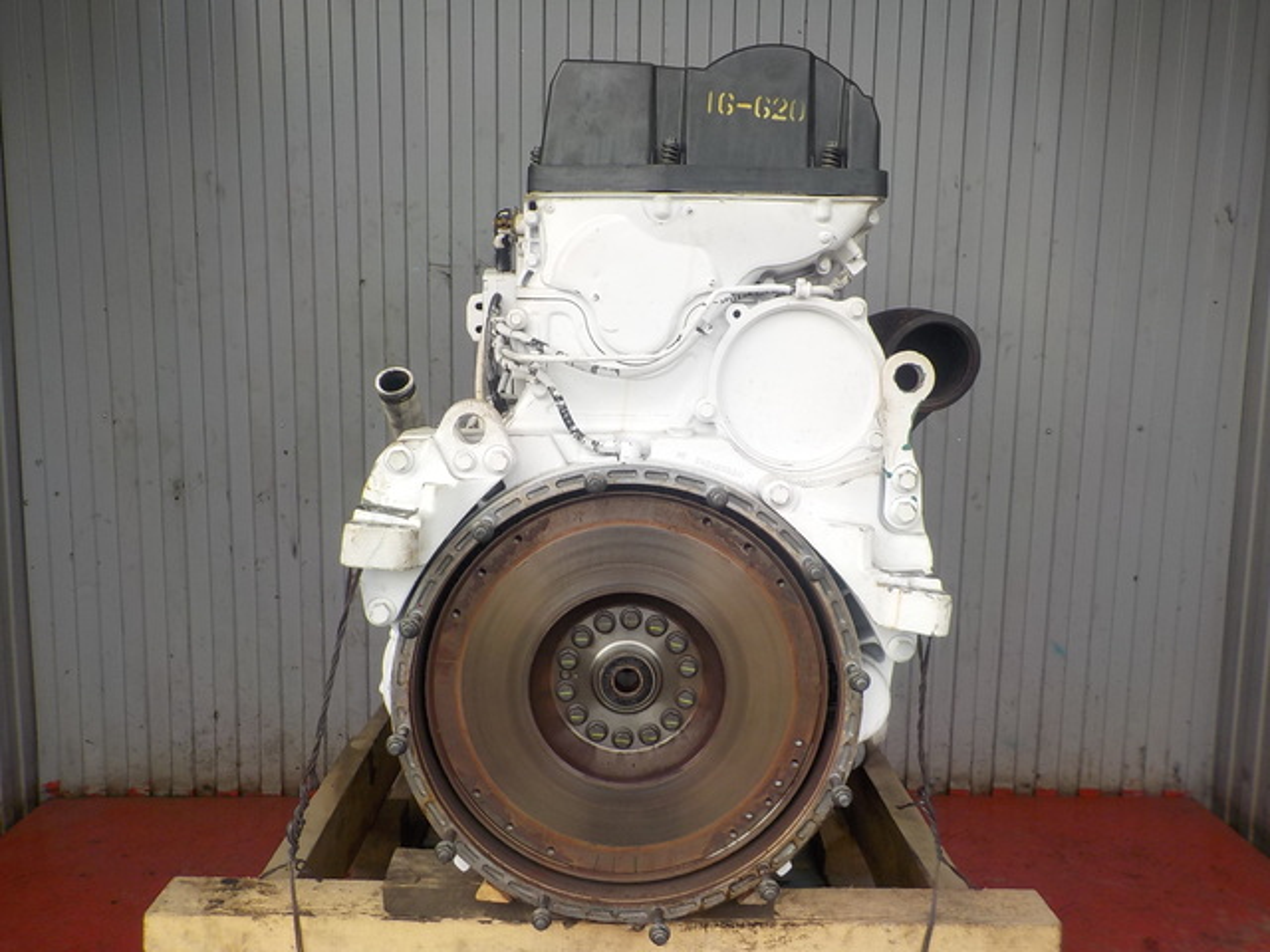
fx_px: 1101
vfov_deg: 46.8
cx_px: 635
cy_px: 476
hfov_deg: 60.0
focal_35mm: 30
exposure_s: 1/250
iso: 125
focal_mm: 4.1
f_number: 3.3
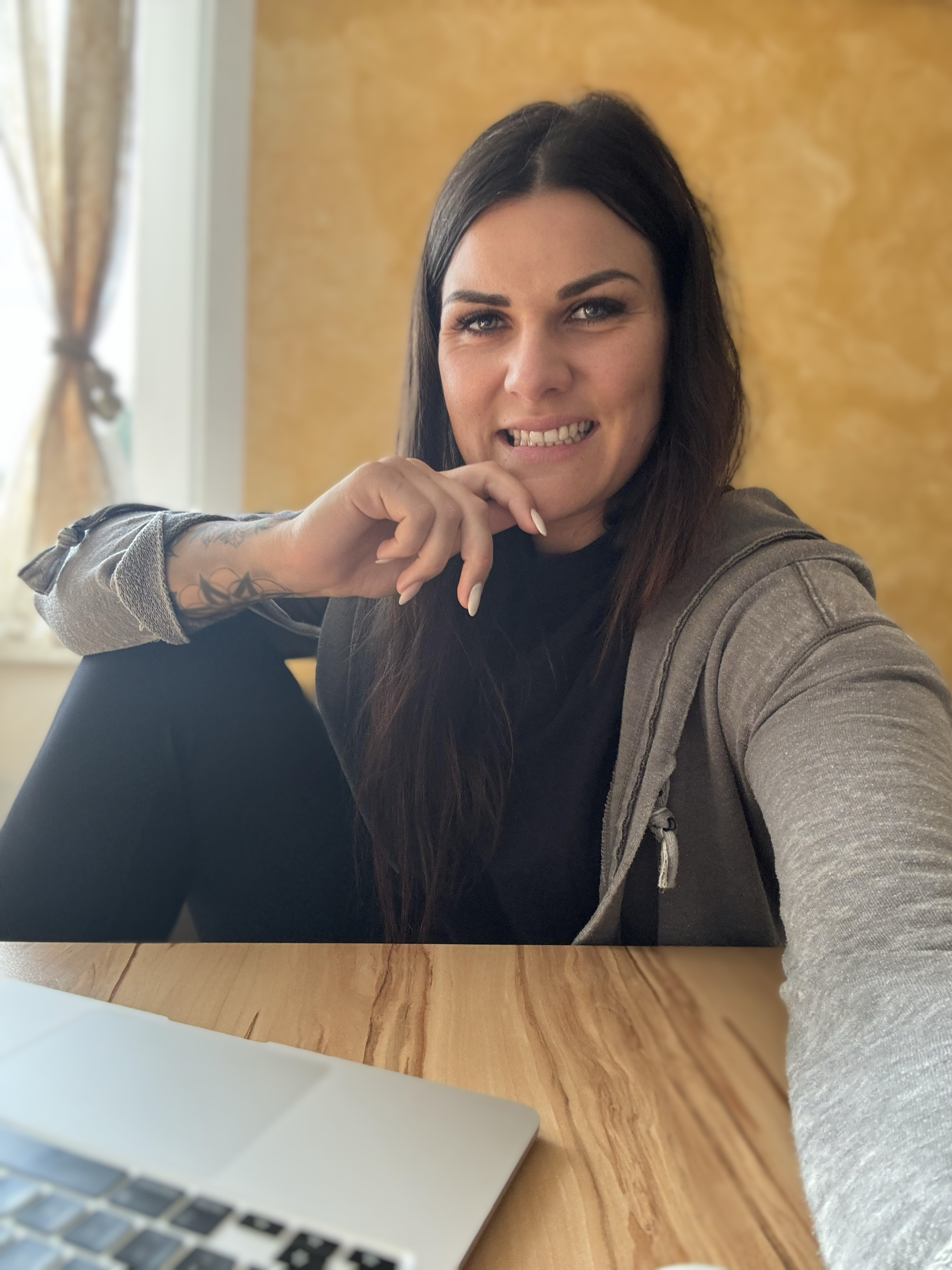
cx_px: 476
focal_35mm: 23
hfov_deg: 58.9
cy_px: 635
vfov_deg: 73.9
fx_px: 843
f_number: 1.9
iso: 125
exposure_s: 1/60
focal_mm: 2.69
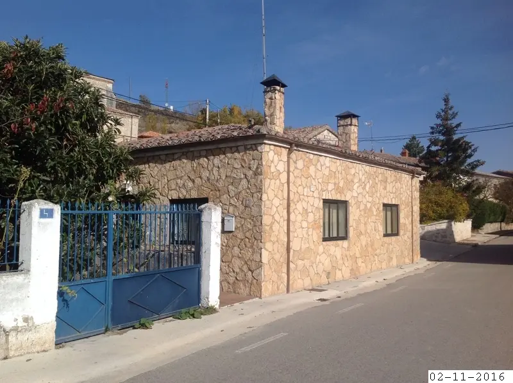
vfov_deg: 40.6
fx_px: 518
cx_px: 256
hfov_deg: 52.7
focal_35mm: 35
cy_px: 192
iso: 50
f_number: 2.4
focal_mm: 4.28
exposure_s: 1/3788
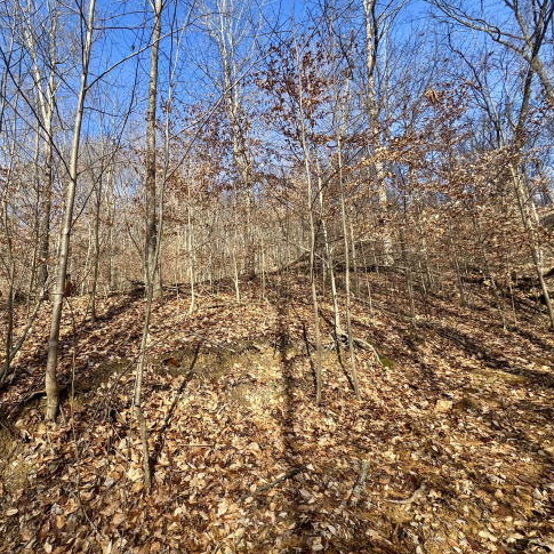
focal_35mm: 17
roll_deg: +0.0
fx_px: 308
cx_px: 210
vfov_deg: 84.0
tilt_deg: +11.9
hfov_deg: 82.5
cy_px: 281
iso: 50
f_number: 2.2
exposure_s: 1/625
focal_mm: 2.22
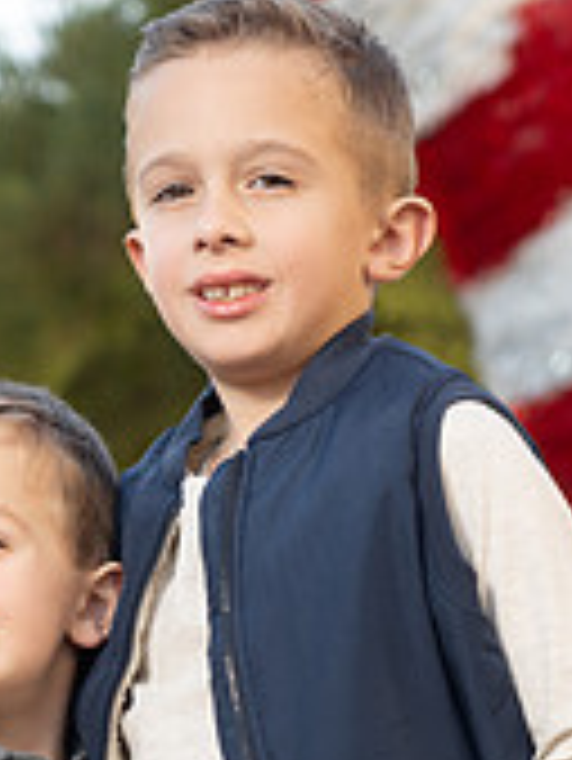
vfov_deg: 12.2
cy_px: 827
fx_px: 3499
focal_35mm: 159
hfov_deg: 9.3
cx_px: 221
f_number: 4
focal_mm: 62
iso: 160
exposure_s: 1/200
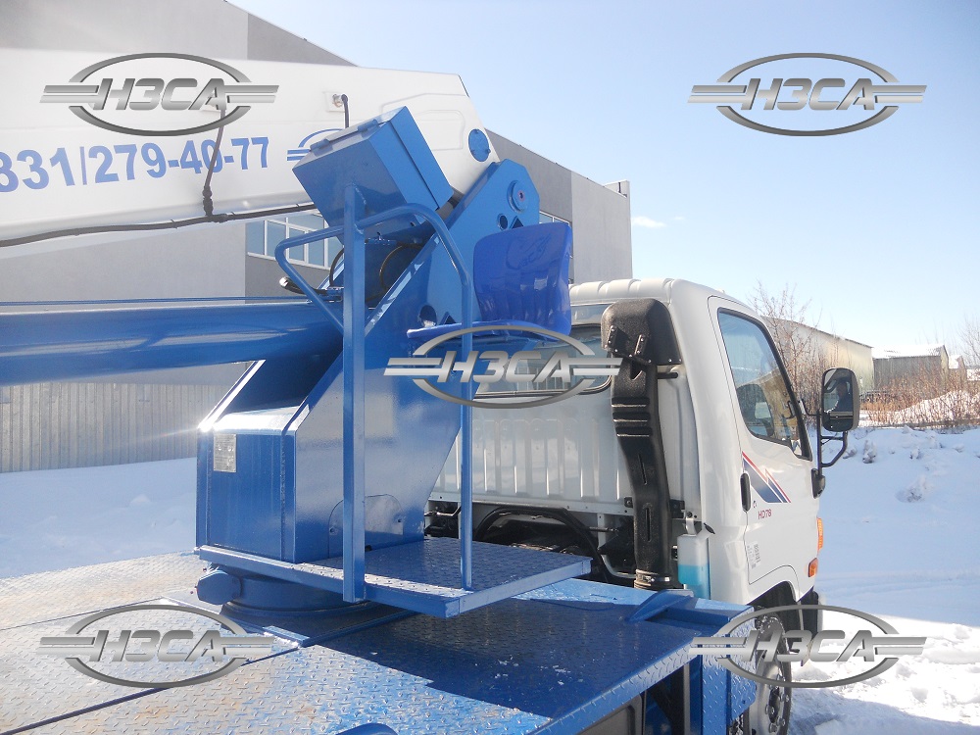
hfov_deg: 65.3
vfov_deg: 51.4
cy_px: 368
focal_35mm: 27
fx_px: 764
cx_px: 490
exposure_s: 1/640
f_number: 3.2
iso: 100
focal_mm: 4.9
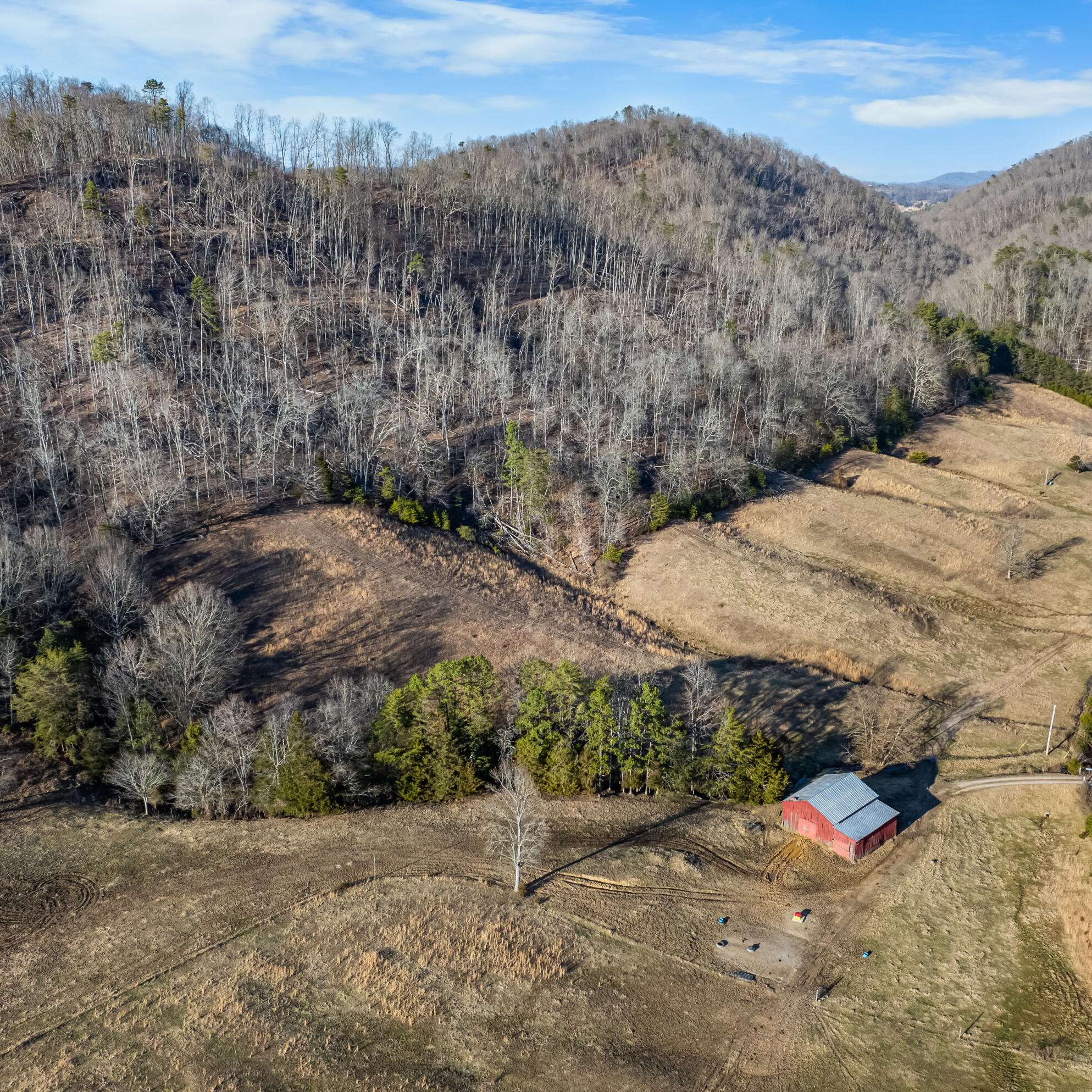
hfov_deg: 50.9
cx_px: 627
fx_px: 1142
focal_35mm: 32
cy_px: 558
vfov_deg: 51.1
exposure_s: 1/200
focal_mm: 12.29
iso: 150
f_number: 2.8
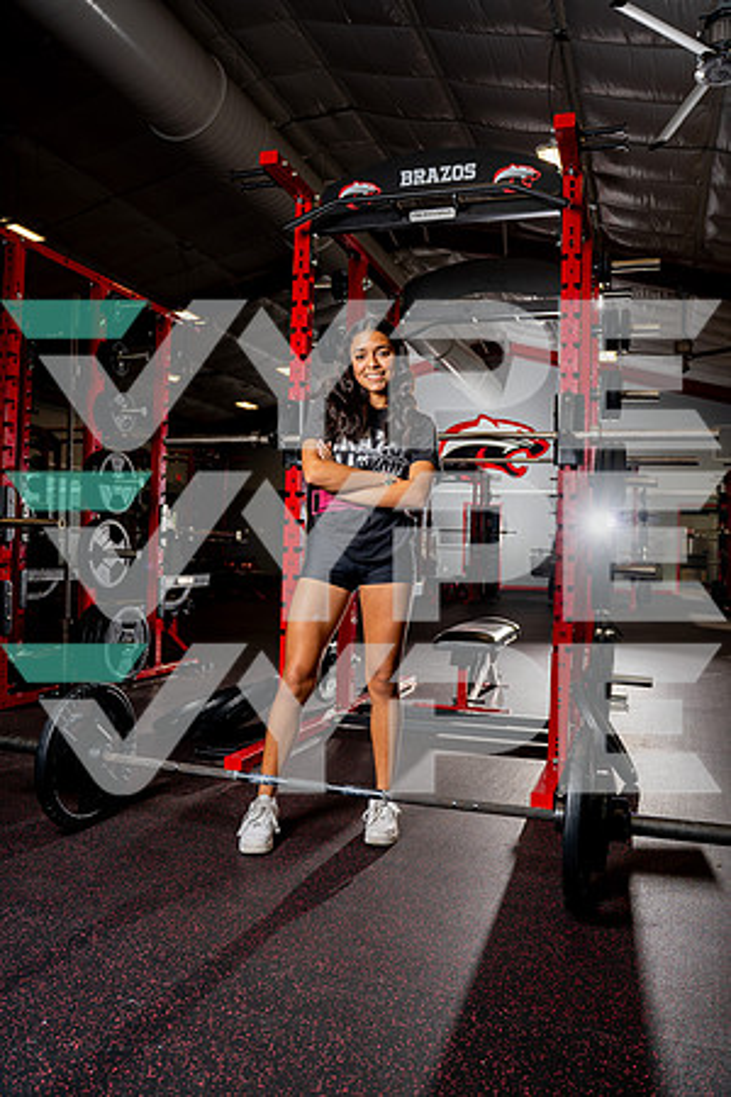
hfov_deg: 46.4
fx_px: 853
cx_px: 366
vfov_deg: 65.5
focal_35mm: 28
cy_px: 548
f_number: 4
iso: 100
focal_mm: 28
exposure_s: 1/250
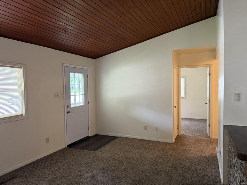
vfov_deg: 56.8
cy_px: 92
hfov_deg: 71.6
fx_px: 171
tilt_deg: -1.6
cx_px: 124
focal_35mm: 24
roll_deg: +1.1
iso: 400
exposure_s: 1/60
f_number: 1.78
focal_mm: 6.76
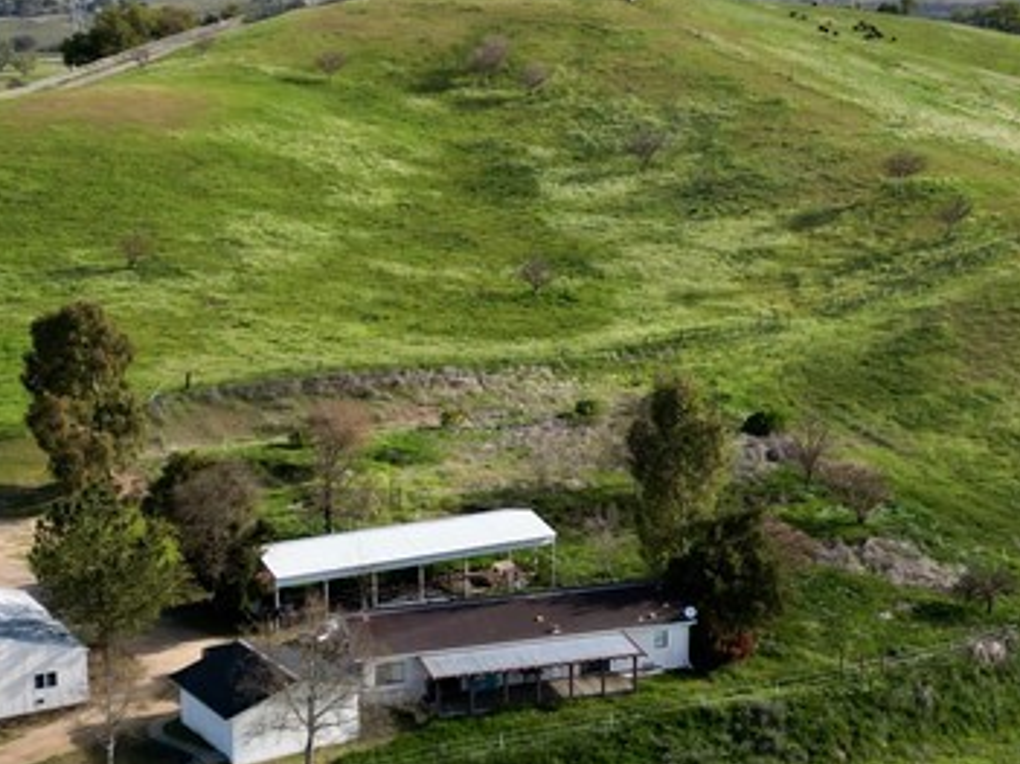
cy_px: 401
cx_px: 811
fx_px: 2062
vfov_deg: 21.0
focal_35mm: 70
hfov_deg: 27.3
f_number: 1.7
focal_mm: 6.72
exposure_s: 1/3200
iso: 120
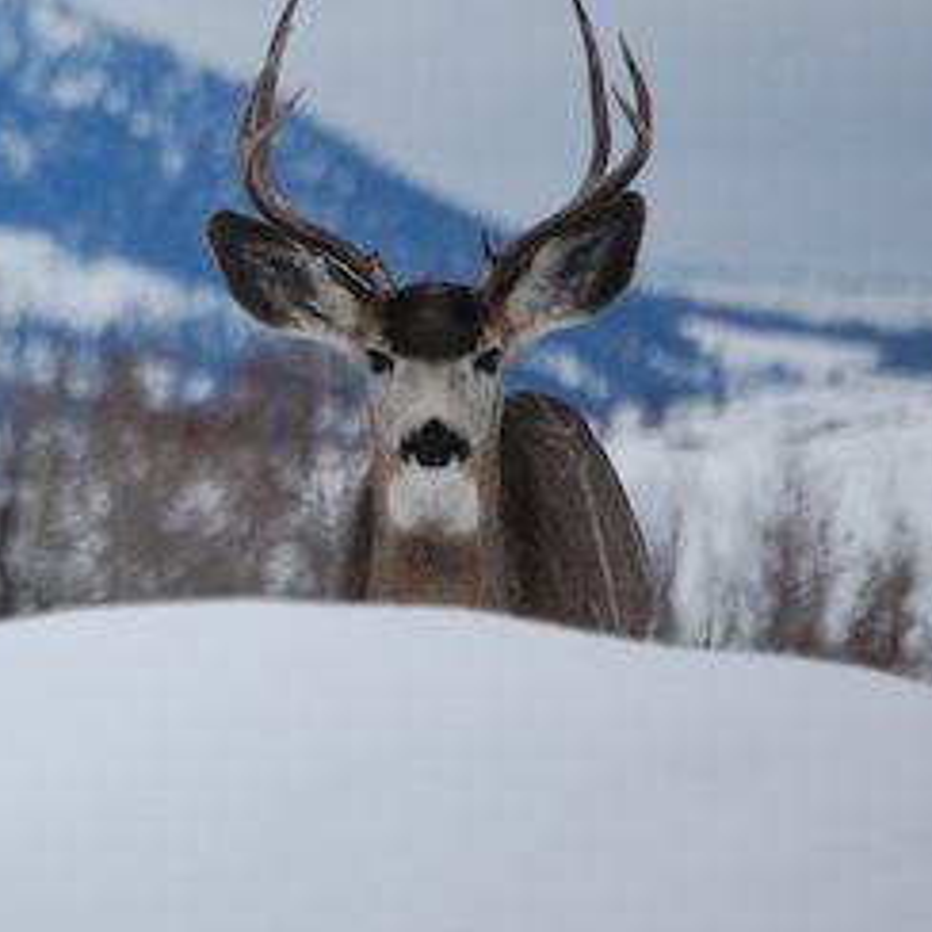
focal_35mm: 576
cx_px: -183
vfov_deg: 3.0
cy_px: 288
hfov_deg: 3.0
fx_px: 17555
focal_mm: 145
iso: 800
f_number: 5.3
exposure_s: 1/320
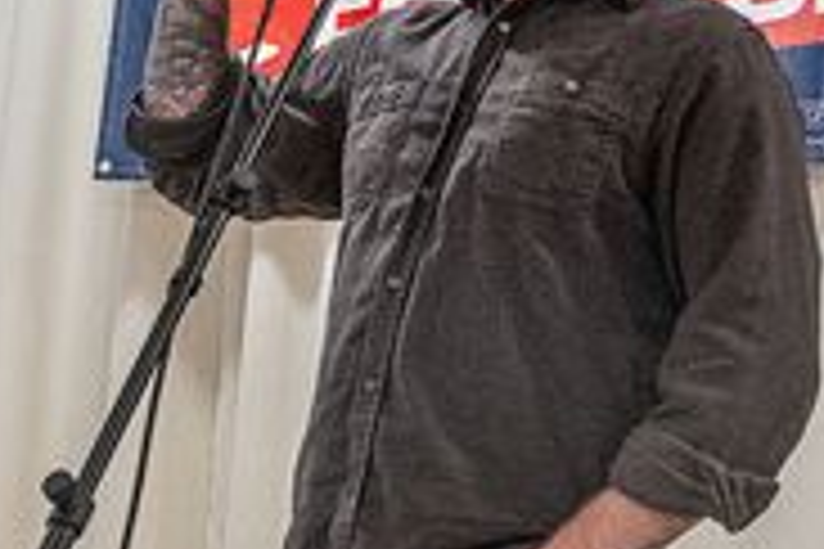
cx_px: 878
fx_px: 2403
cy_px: -2
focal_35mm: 105
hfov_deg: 18.8
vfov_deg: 12.9
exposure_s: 1/320
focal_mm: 32
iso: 6400
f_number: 6.3
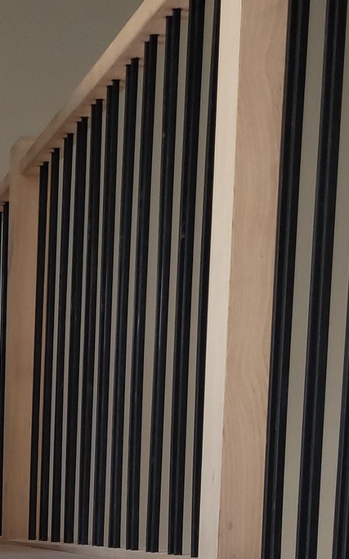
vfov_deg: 19.8
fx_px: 1415
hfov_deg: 13.2
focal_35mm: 93
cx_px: -201
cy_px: 804
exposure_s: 1/60
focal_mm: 5.4
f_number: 1.8
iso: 50
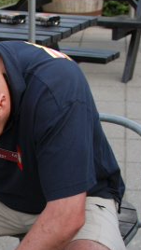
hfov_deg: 10.0
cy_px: 201
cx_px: -27
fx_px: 797
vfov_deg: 17.7
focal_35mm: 120
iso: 100
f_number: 3.8
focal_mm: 20
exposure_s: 1/100
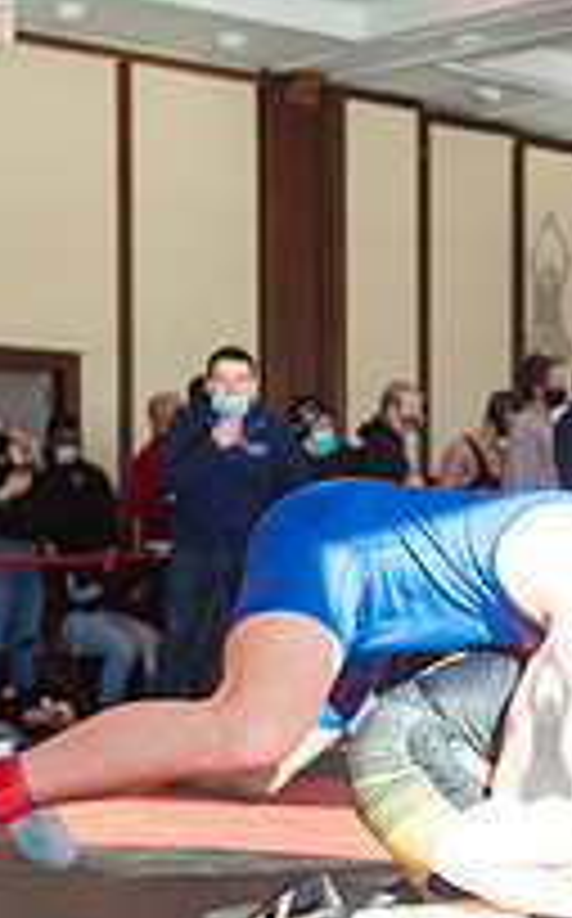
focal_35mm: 109
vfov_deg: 19.0
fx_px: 2726
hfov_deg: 11.9
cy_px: 722
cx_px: 545
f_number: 3.5
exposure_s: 1/400
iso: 400
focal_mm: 35
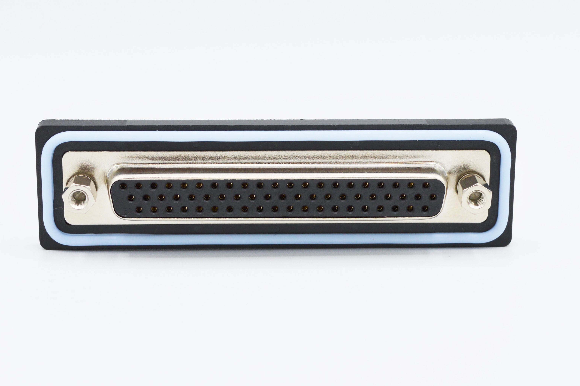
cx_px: 269
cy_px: 170
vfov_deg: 19.4
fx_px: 1127
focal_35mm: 70
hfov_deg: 28.9
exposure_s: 1/250
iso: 100
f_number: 8
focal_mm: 34
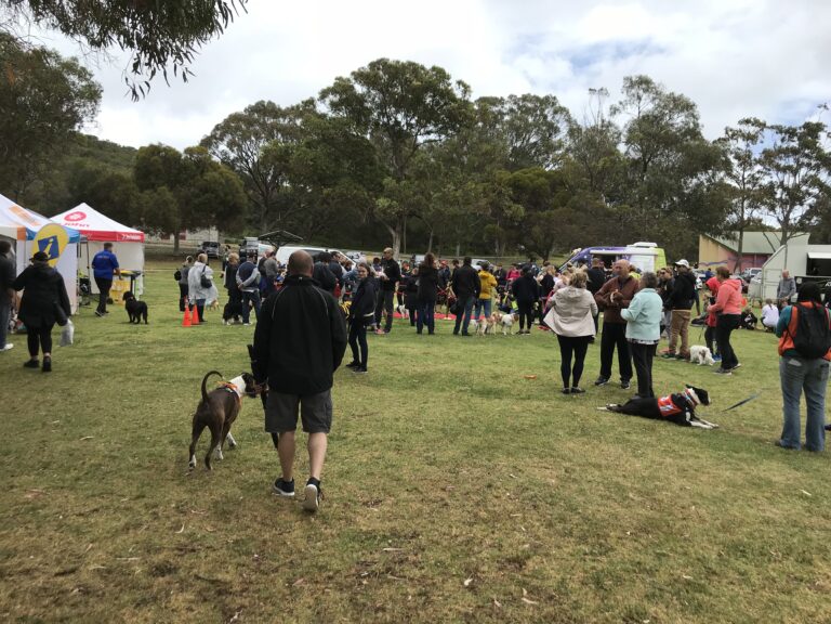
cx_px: 416
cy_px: 312
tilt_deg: +1.9
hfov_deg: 63.4
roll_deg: -1.4
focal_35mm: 28
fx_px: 672
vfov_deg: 49.7
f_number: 1.8
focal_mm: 3.99
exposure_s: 1/2037
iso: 20
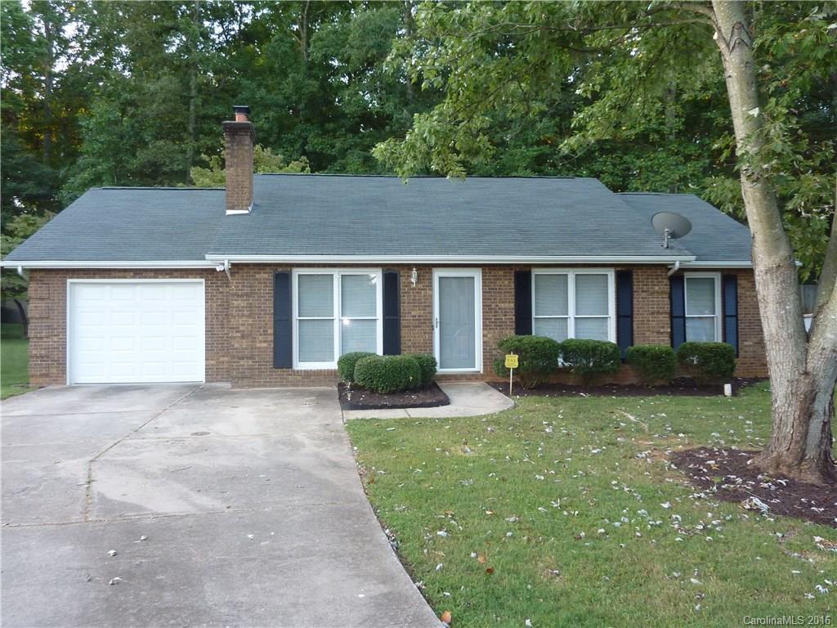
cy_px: 314
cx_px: 418
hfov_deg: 65.3
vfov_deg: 51.4
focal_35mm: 27
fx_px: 653
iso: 160
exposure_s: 1/30
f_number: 3.3
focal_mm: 4.4
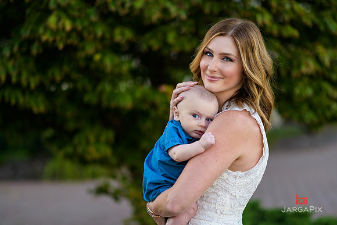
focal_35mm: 93
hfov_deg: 21.8
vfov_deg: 14.6
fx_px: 875
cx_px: 185
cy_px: 124
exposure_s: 1/500
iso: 200
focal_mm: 85
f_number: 2
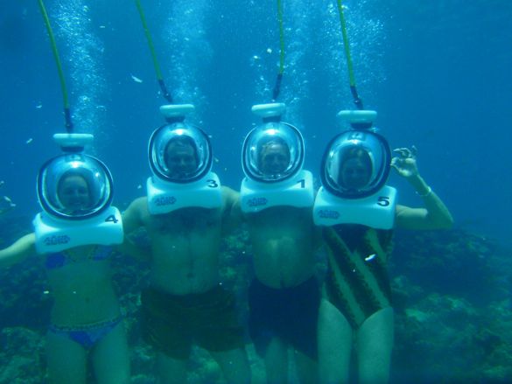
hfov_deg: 63.4
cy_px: 192
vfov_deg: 49.8
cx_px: 256
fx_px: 414
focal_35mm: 28
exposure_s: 1/640
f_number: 3.5
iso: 64
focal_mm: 5
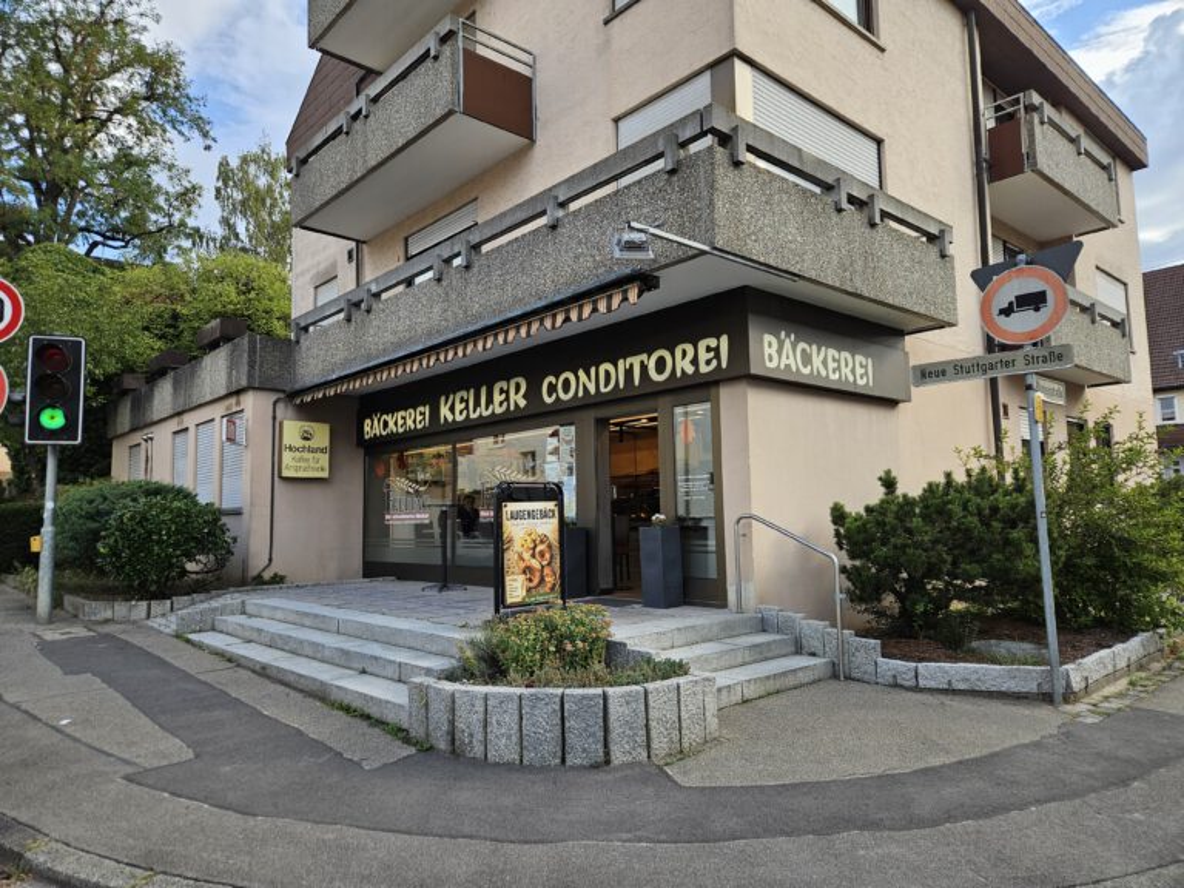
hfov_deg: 73.9
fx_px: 787
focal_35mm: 23
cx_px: 592
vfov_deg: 58.9
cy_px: 444
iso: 32
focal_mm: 5.4
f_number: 1.8
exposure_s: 1/553
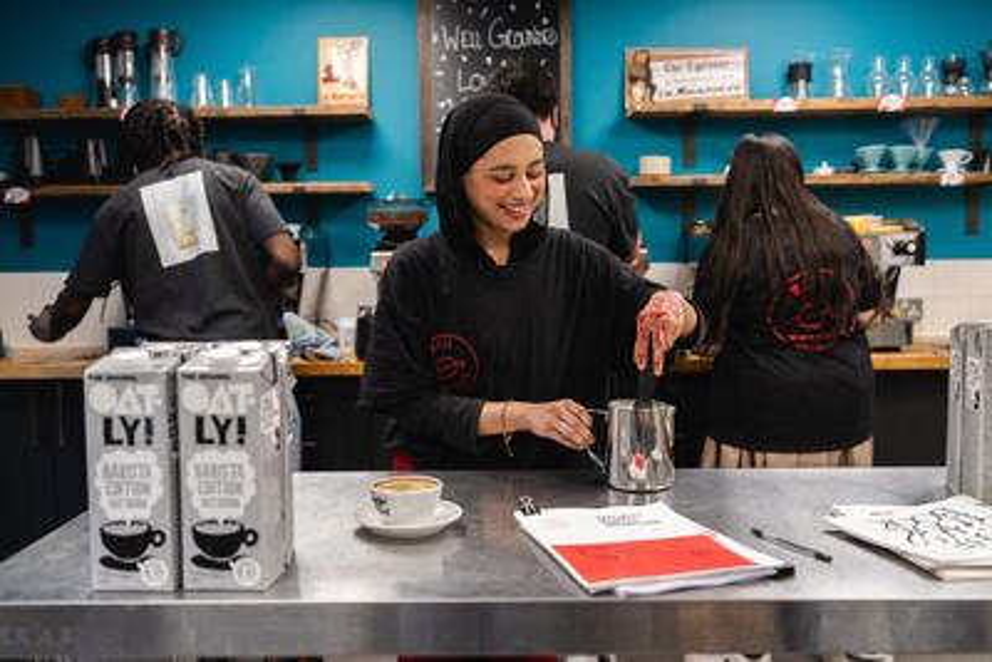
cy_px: 331
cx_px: 496
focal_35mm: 35
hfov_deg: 54.4
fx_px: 965
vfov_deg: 37.9
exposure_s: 1/160
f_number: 2.8
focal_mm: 35
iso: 320
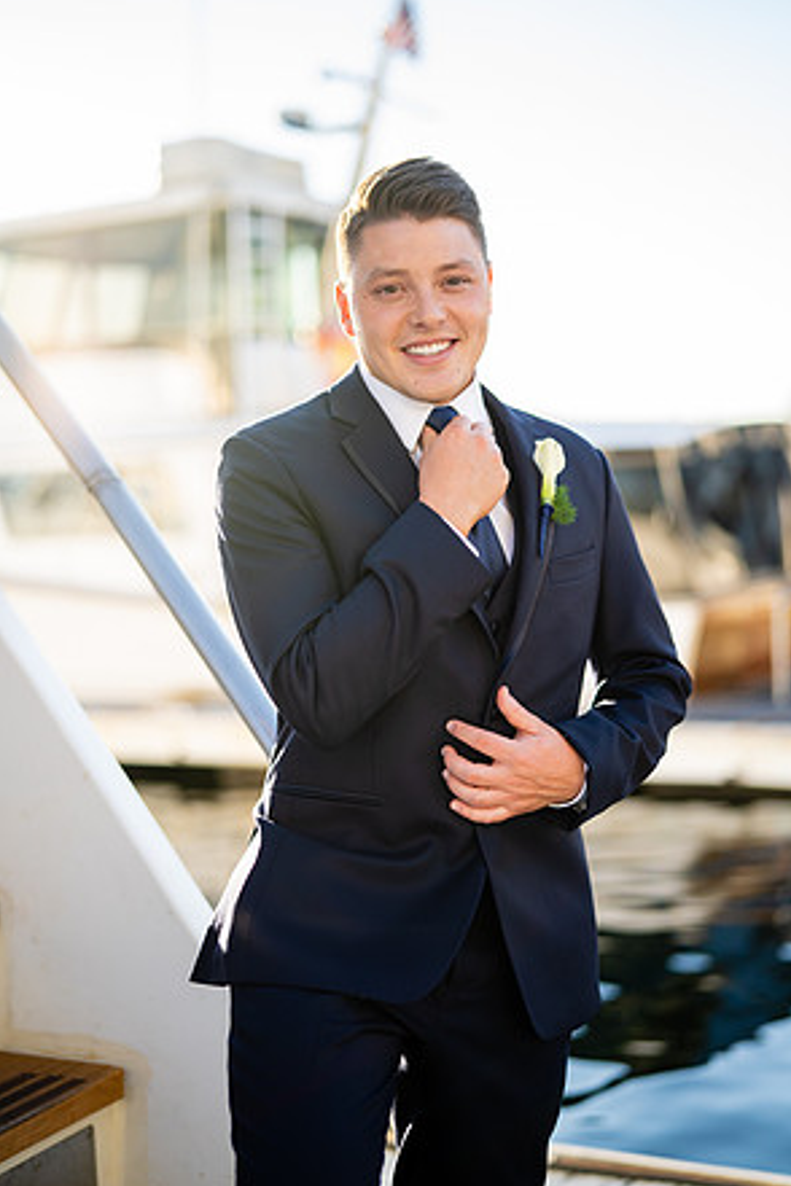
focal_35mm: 51
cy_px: 594
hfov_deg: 26.5
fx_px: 1681
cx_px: 401
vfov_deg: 38.9
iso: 160
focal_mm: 50
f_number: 1.4
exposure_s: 1/1600
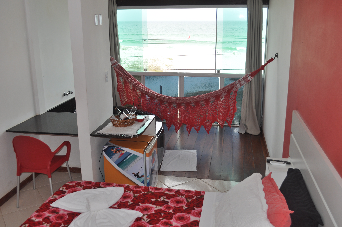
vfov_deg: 36.8
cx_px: 171
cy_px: 114
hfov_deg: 53.2
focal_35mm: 36
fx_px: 342
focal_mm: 24
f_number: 5.6
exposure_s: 1/160
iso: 200
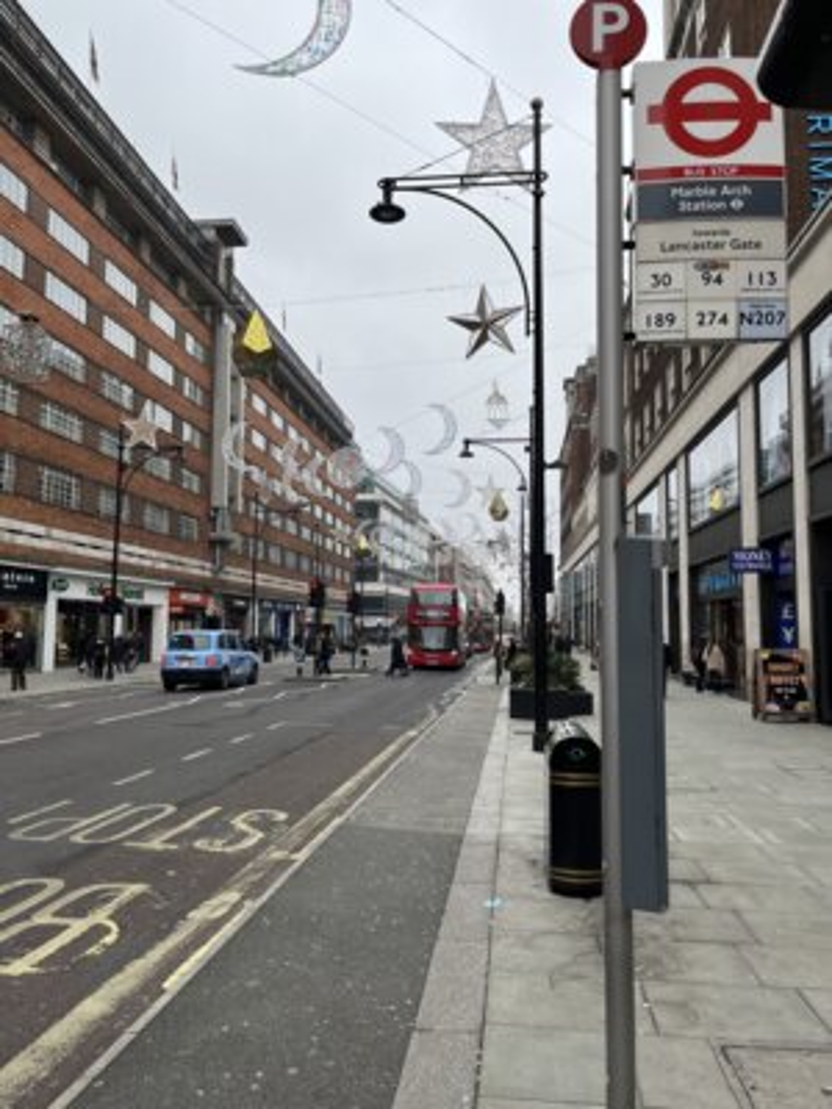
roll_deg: -1.0
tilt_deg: +5.4
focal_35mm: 26
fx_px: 833
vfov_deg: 67.3
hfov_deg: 53.1
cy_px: 554
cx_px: 416
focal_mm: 5.1
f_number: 1.6
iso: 50
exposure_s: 1/761
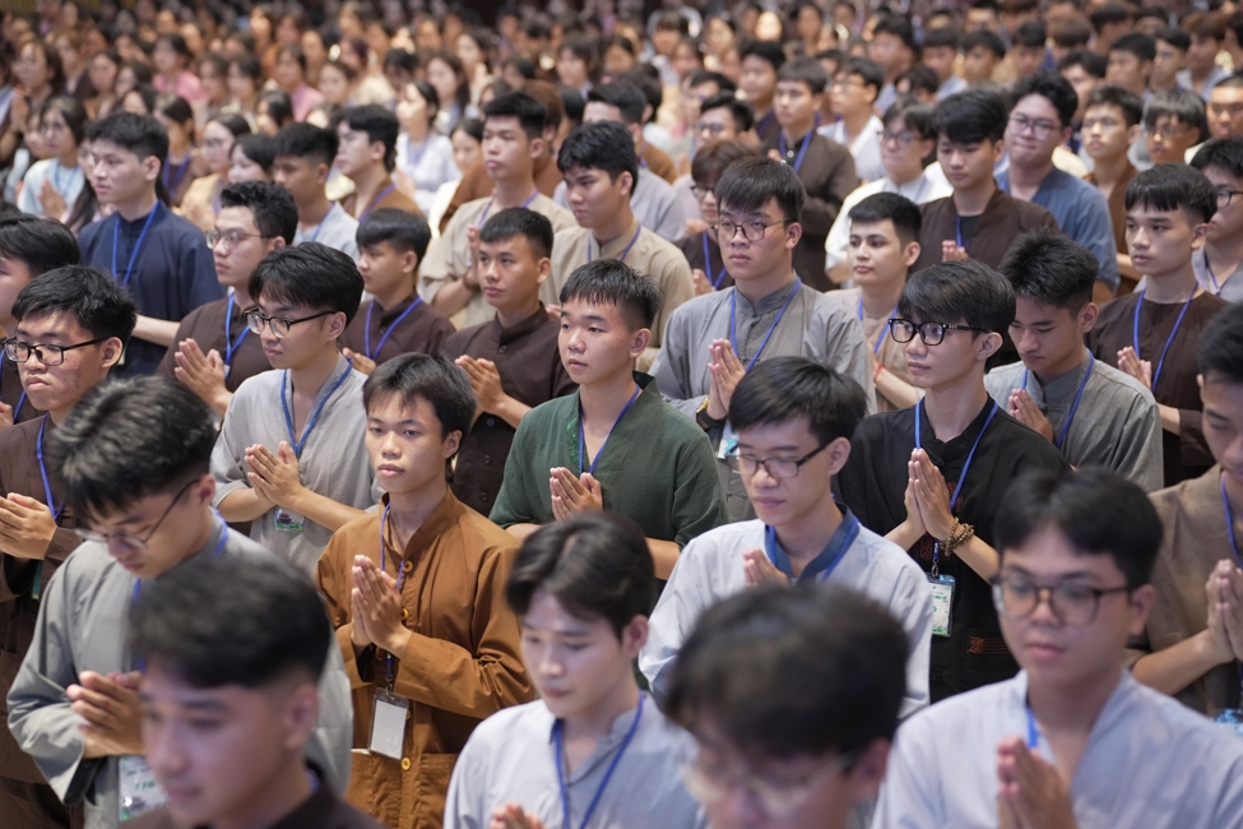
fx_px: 2382
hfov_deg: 29.2
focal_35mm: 69
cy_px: 414
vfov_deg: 19.7
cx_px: 622
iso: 4000
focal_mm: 69
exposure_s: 1/200
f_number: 2.8
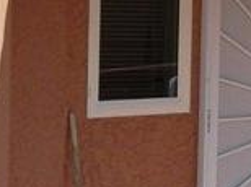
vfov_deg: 6.5
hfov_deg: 8.7
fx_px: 1651
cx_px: 13
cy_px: -2
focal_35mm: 228
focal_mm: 6.3
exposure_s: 1/1250
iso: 125
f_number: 4
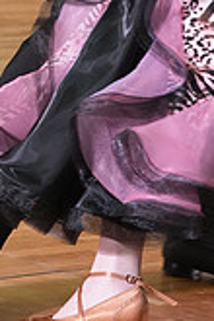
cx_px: 145
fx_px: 2728
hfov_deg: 4.5
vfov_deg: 6.6
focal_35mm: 306
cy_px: -158
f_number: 5.6
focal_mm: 87
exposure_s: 1/200
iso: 3200
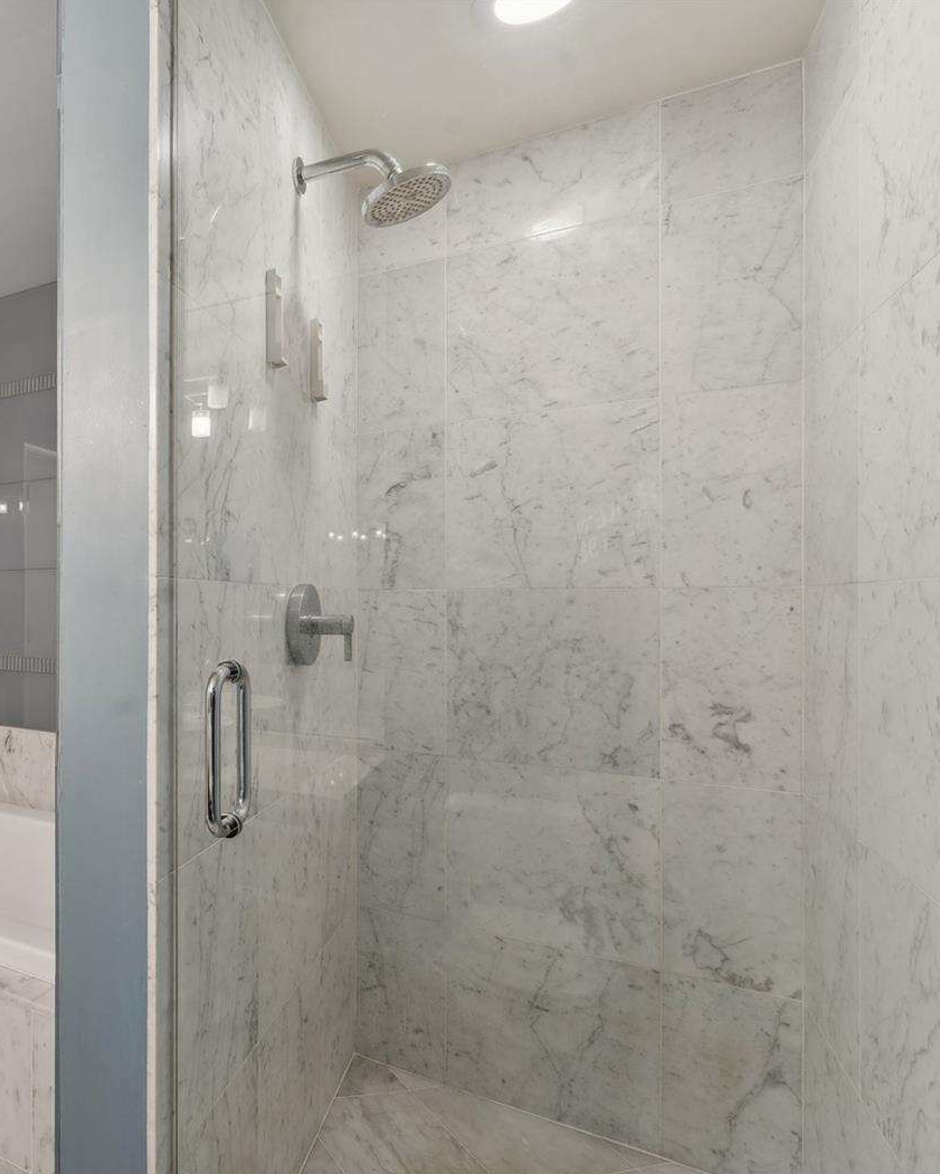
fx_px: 695
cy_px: 592
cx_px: 57
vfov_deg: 80.4
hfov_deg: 56.5
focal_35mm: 20
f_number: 9
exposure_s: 1/2
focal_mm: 14
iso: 250
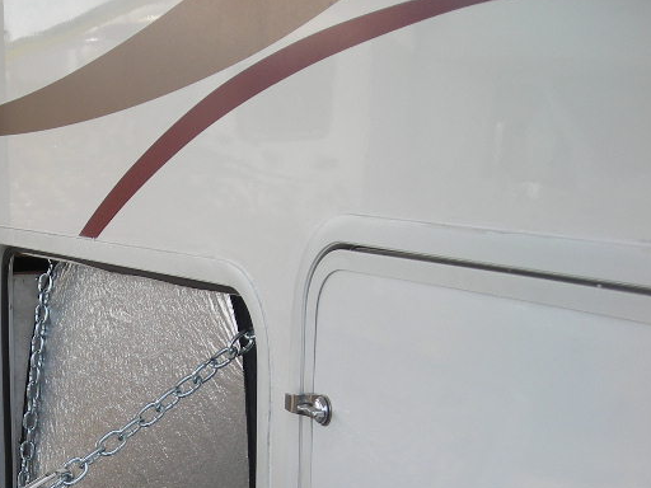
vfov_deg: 18.9
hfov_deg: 24.8
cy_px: 483
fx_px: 1429
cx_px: 45
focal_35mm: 76
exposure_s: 1/196
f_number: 3.2
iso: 50
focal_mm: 6.3
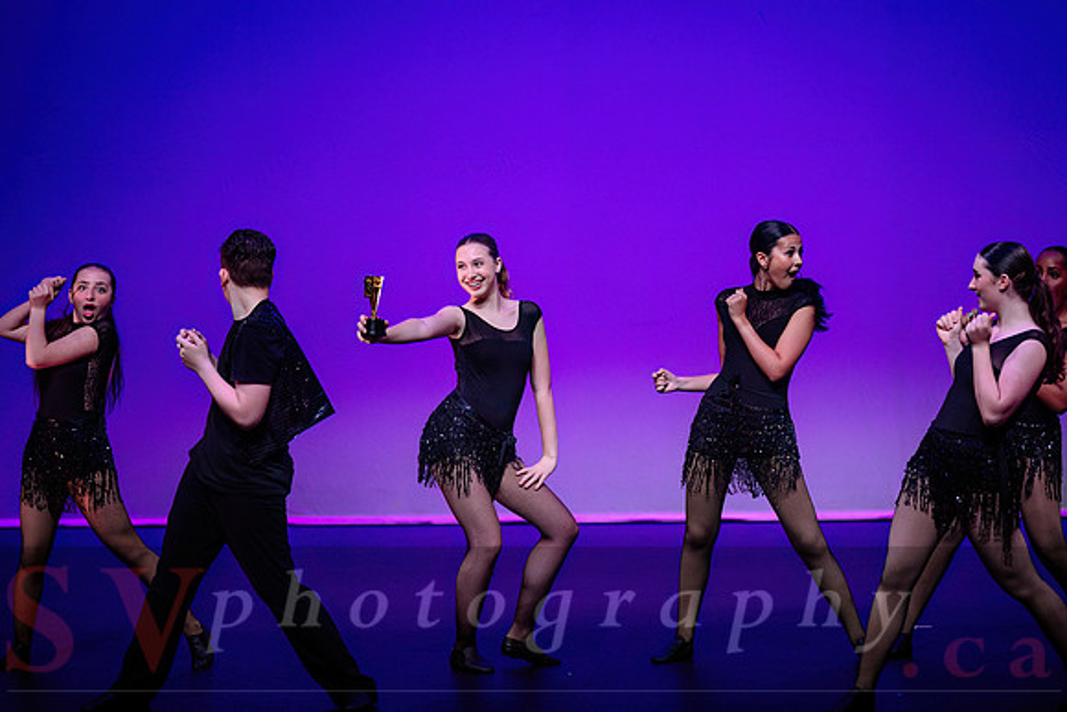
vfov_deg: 8.2
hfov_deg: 12.3
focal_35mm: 167
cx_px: 517
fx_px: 4943
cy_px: 334
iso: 1250
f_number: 2.8
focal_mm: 150
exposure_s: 1/800
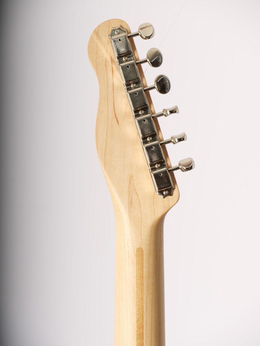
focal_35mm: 194
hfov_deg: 7.7
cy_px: 173
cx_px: 130
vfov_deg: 10.2
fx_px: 1943
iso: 200
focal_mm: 97
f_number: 7.1
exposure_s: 1/250
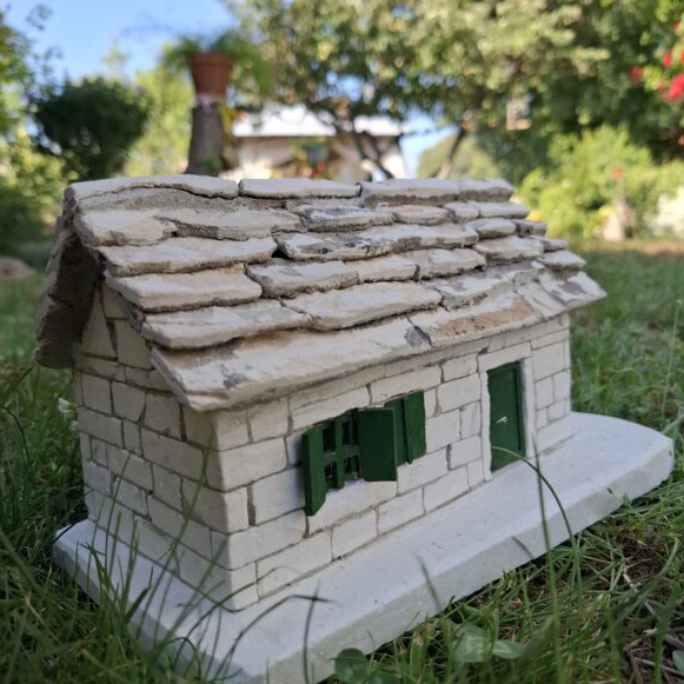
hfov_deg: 57.3
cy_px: 326
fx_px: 626
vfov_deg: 57.3
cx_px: 347
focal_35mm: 28
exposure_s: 1/635
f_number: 1.8
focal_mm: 5.54
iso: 50
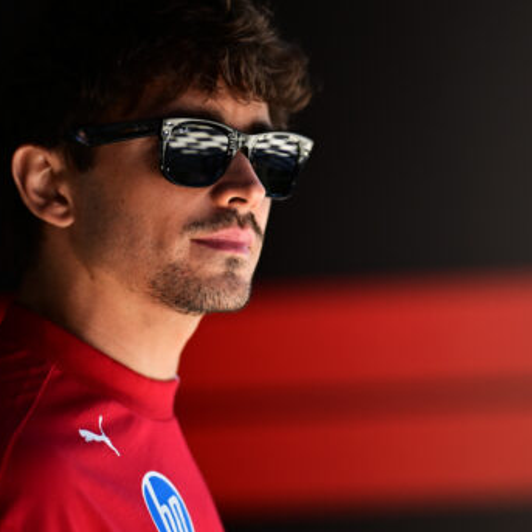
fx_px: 2747
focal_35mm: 158
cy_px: 237
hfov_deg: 11.1
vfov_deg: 11.1
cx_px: 323
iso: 640
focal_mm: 85
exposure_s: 1/4000
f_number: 1.2
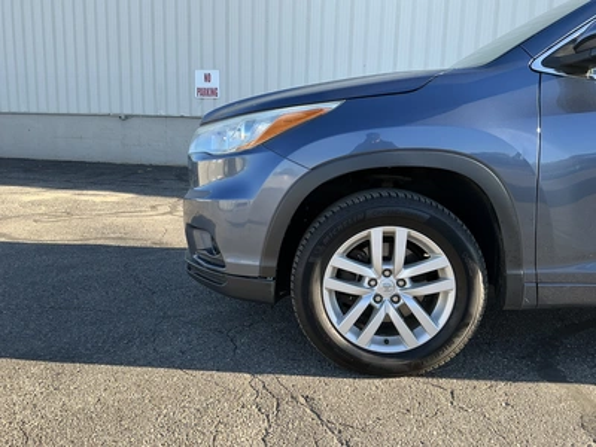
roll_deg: -1.2
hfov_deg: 63.4
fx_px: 482
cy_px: 224
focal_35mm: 28
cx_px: 298
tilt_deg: -9.5
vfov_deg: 49.7
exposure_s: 1/256
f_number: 1.8
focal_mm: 3
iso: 25
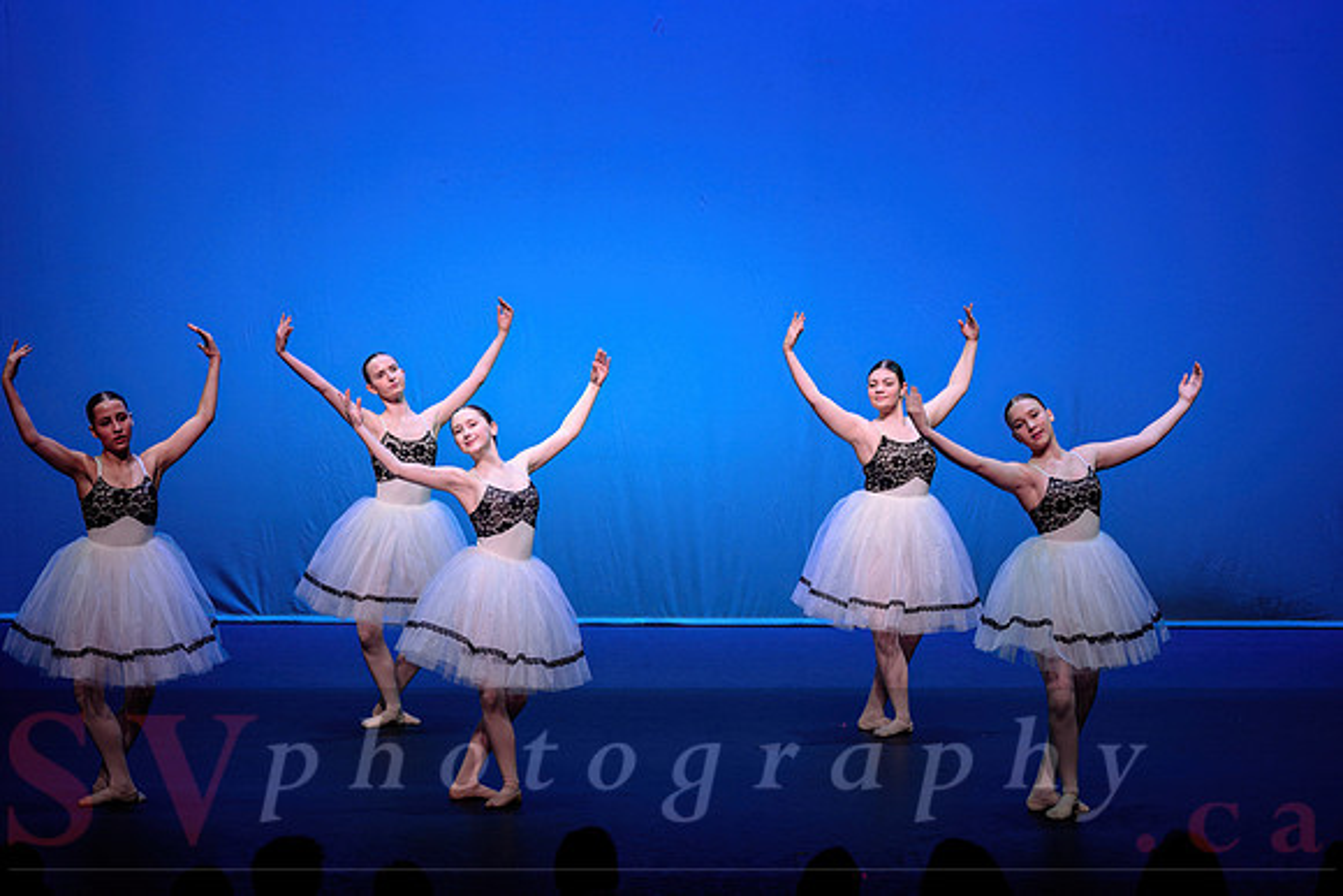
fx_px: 4104
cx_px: 672
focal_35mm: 110
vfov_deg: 12.5
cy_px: 448
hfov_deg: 18.6
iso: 1250
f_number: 2.8
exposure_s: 1/400
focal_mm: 110
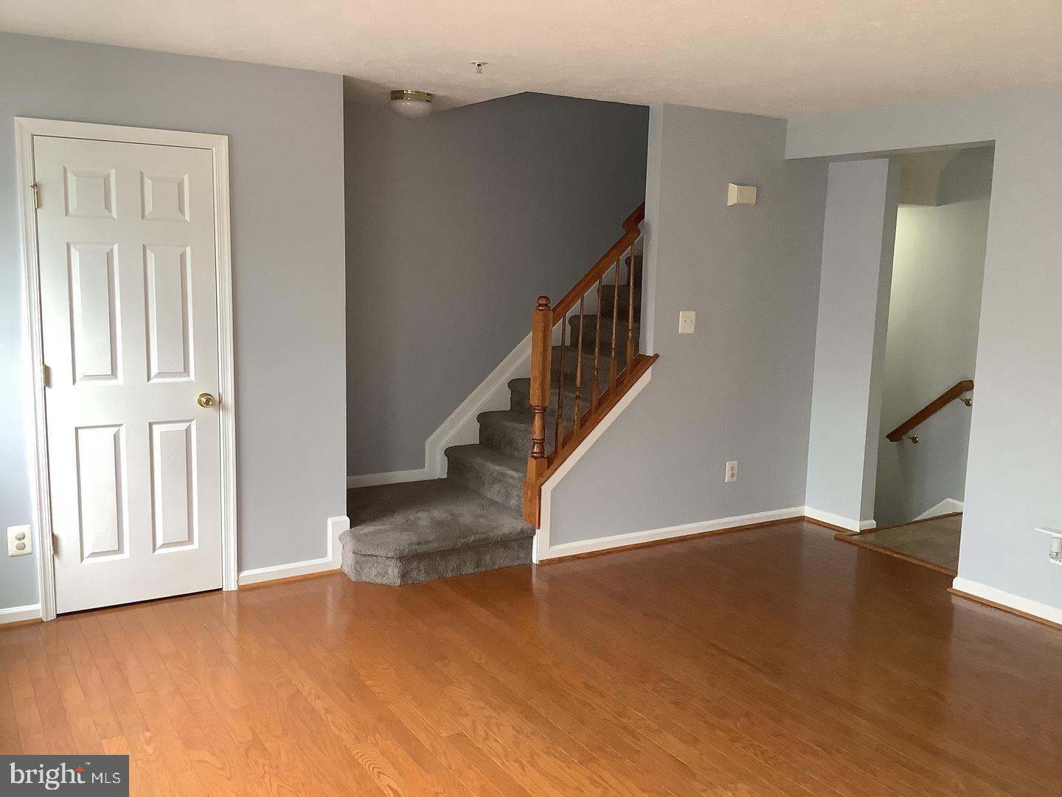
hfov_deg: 58.4
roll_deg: -1.3
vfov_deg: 45.4
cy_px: 398
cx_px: 531
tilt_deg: -7.5
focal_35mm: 31
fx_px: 951
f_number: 2.4
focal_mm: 3.3
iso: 160
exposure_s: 1/60
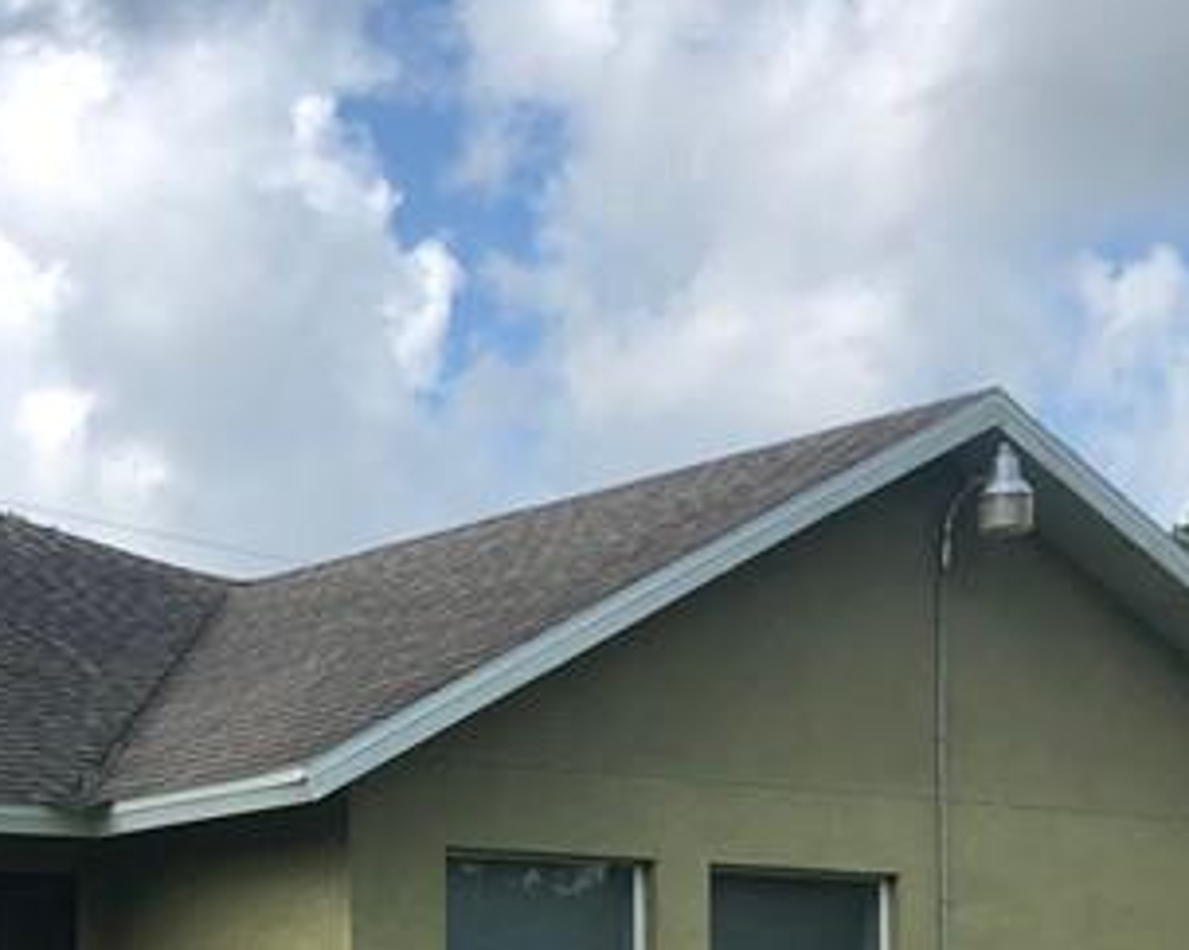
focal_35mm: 92
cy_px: 1056
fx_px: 3236
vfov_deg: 16.2
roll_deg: +0.7
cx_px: -274
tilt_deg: +1.8
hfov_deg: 19.5
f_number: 1.8
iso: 20
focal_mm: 3.99
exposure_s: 1/1372
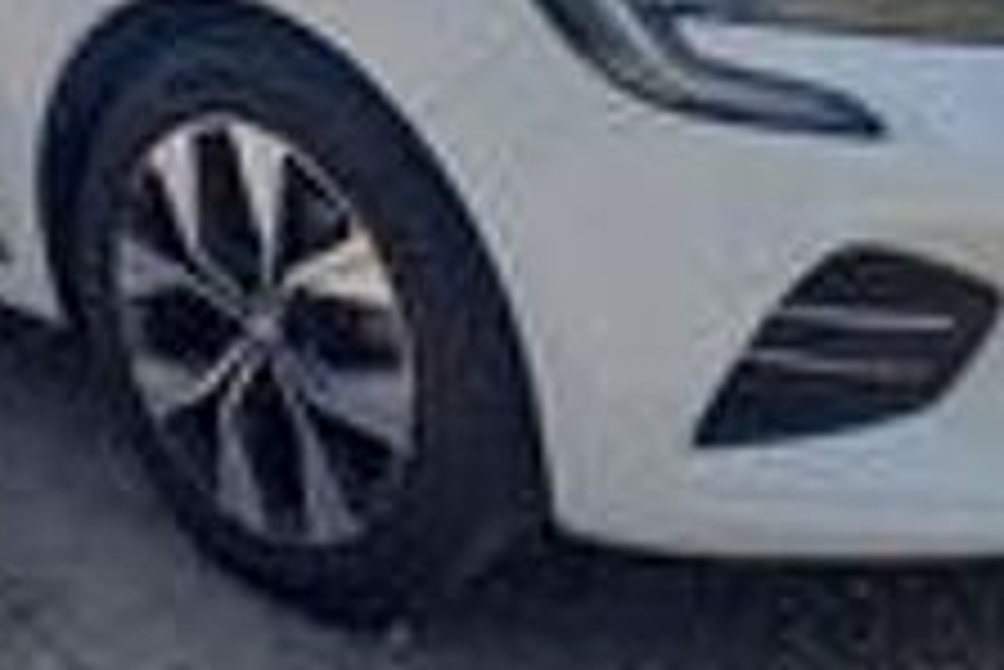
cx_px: 392
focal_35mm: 56
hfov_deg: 35.5
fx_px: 1563
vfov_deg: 23.3
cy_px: 4
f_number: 2
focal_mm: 4.6
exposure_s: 1/613
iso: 25
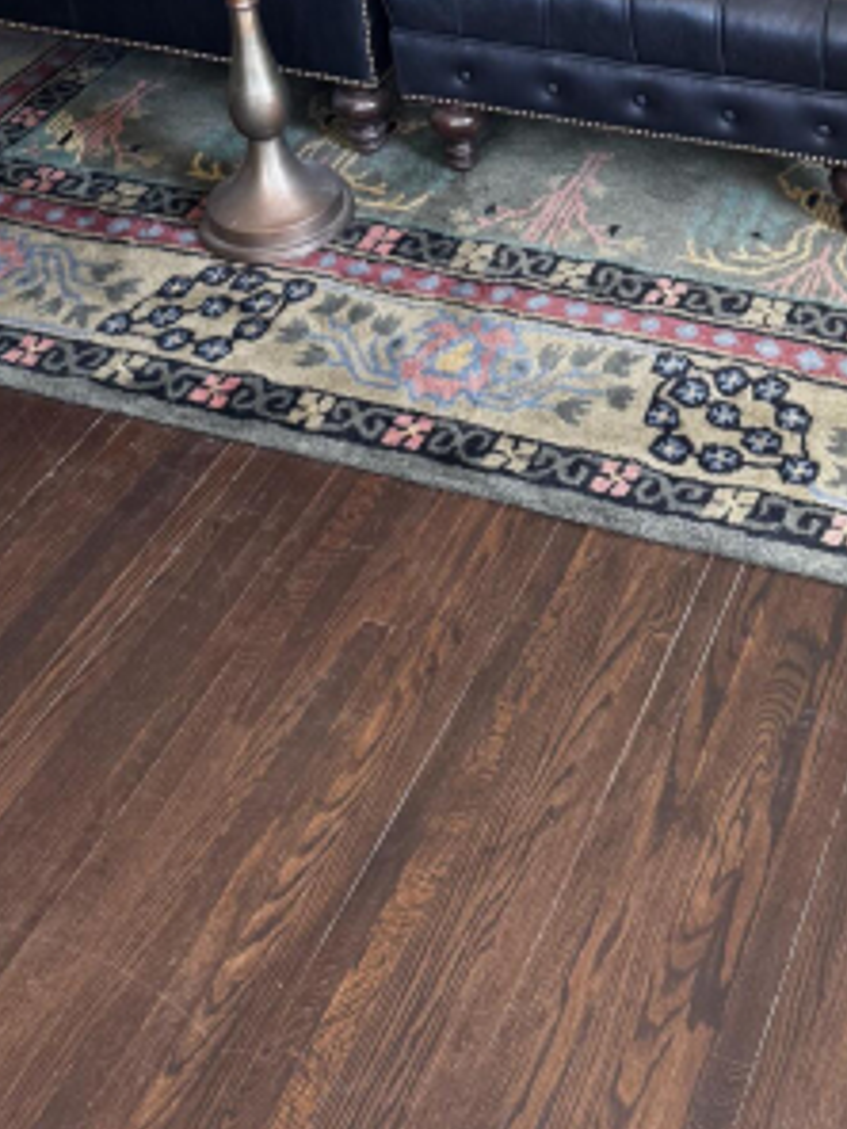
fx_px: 1762
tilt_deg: -26.0
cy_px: -48
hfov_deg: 26.6
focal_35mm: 54
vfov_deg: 32.2
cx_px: 671
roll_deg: +1.8
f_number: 1.78
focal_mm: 6.76
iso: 200
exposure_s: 1/60
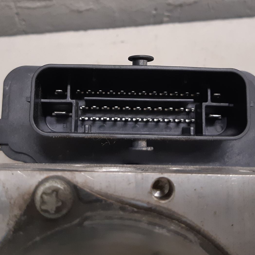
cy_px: 70
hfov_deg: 37.6
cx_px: 128
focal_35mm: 45
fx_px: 375
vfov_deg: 36.8
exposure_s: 1/50
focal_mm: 3.93
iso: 200
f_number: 1.7
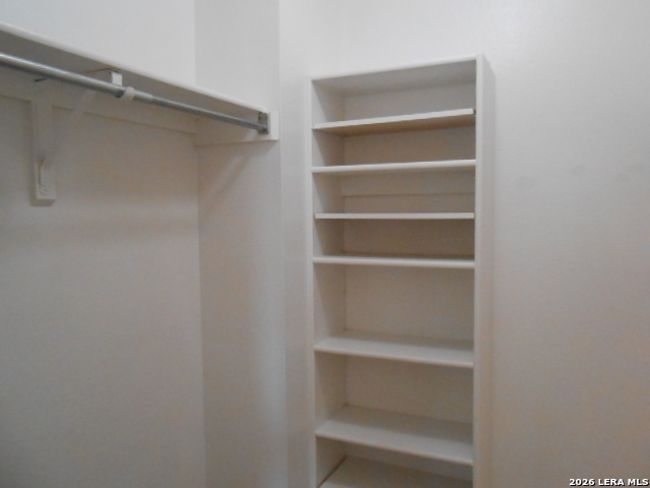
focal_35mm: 26
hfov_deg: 67.3
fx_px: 488
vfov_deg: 53.1
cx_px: 325
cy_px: 244
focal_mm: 4.6
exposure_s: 1/40
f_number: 3.5
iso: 800
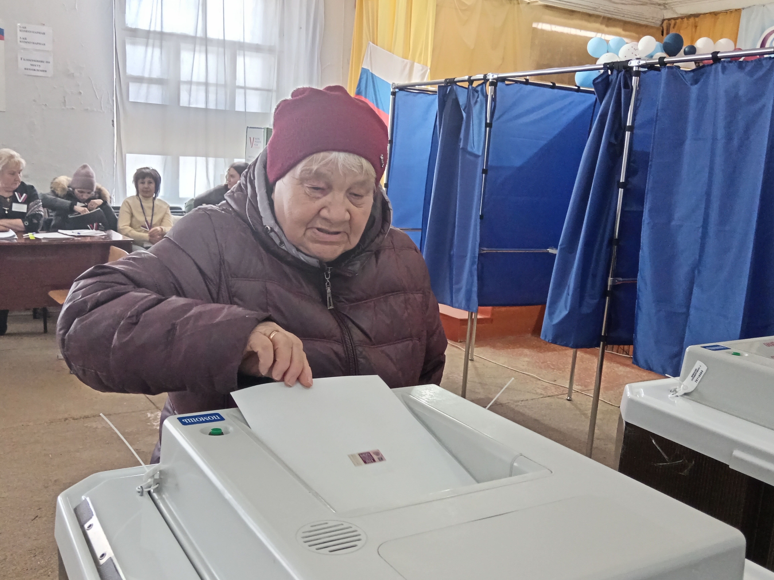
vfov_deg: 41.8
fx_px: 760
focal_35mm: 34
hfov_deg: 53.9
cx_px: 362
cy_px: 297
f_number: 1.9
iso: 971
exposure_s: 1/50
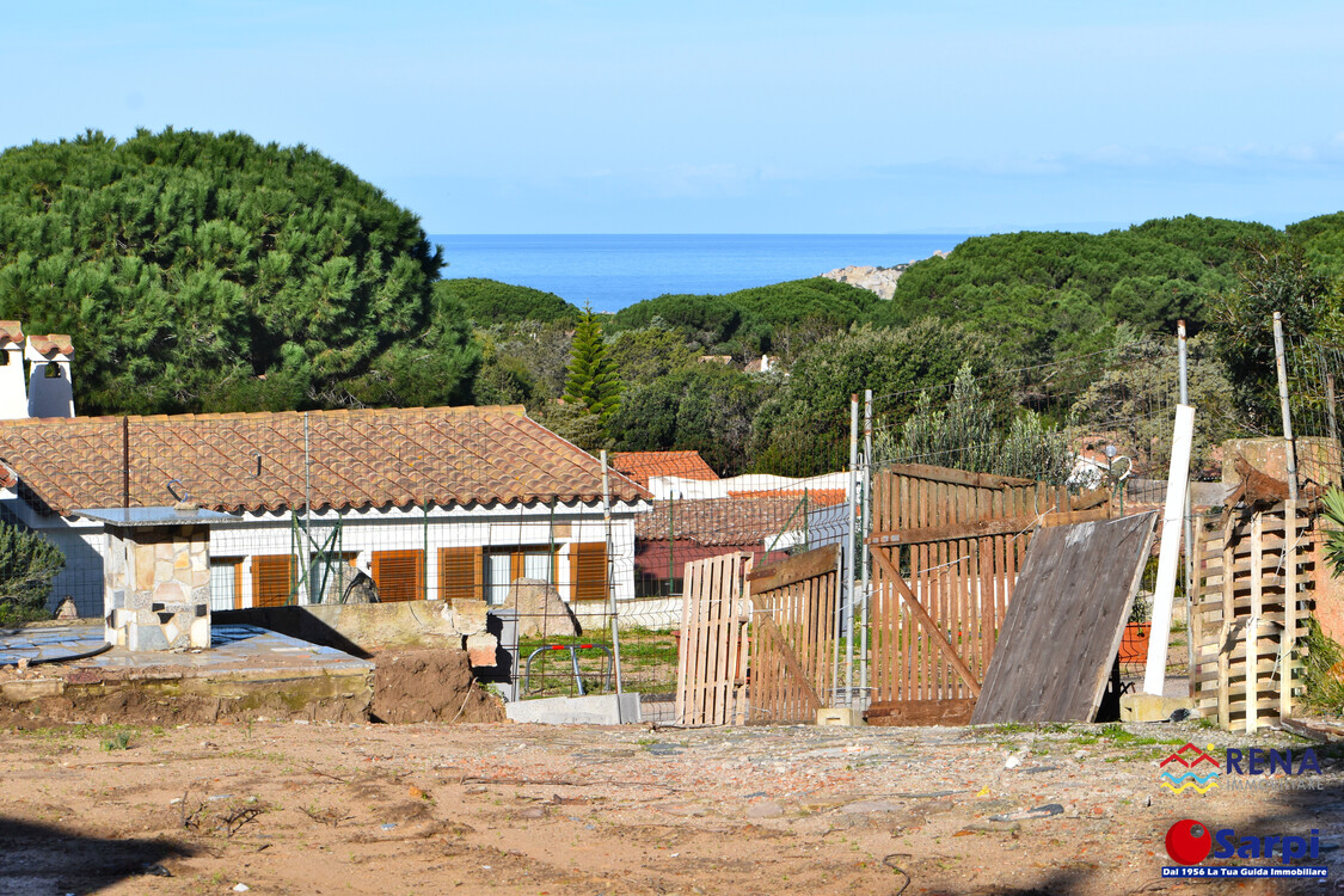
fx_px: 3920
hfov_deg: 19.5
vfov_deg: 13.0
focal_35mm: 105
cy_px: 448
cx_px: 672
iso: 200
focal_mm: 70
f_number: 10
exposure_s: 1/400
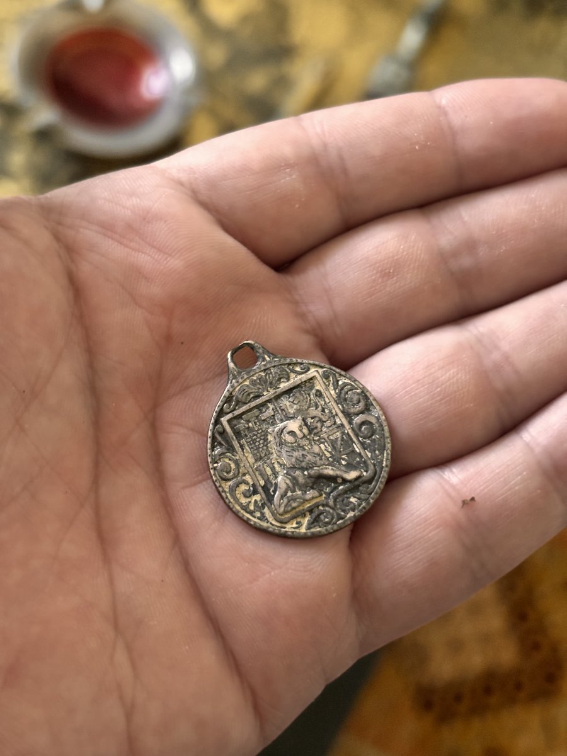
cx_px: 284
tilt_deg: -65.2
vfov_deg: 36.8
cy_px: 378
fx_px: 1136
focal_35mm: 52
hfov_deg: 28.0
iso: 400
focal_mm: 5.96
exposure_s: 1/26
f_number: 1.6
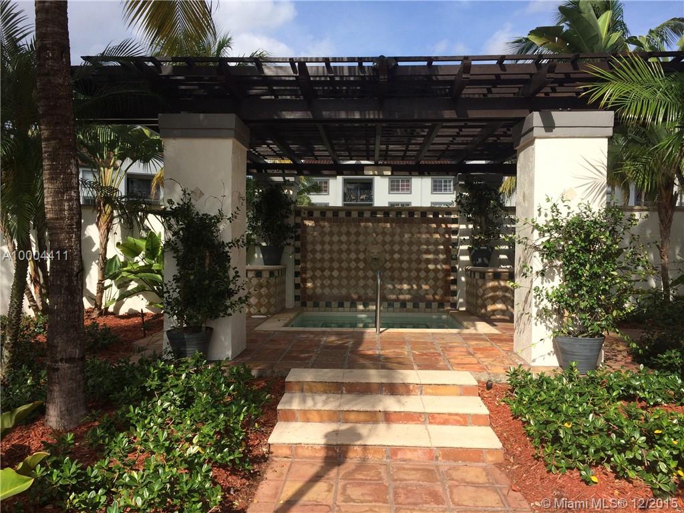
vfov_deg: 46.8
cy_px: 256
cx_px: 342
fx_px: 593
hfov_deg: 60.0
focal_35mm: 30
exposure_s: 1/2283
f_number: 2.2
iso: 40
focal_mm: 4.12
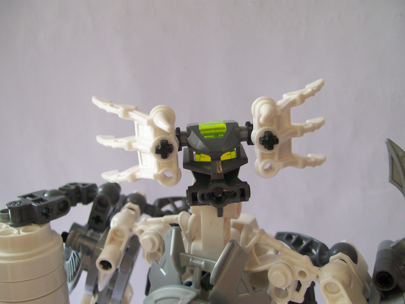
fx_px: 421
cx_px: 202
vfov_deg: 39.7
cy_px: 152
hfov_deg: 51.4
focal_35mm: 36
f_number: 2.7
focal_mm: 6
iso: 80
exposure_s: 1/37.7
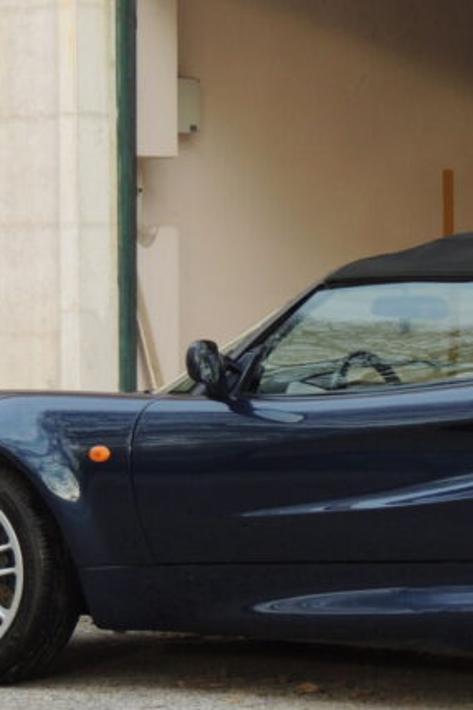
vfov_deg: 11.0
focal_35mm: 186
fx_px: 3665
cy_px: 263
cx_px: 531
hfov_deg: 7.3
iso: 140
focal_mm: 13.3
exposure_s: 1/100
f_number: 3.9
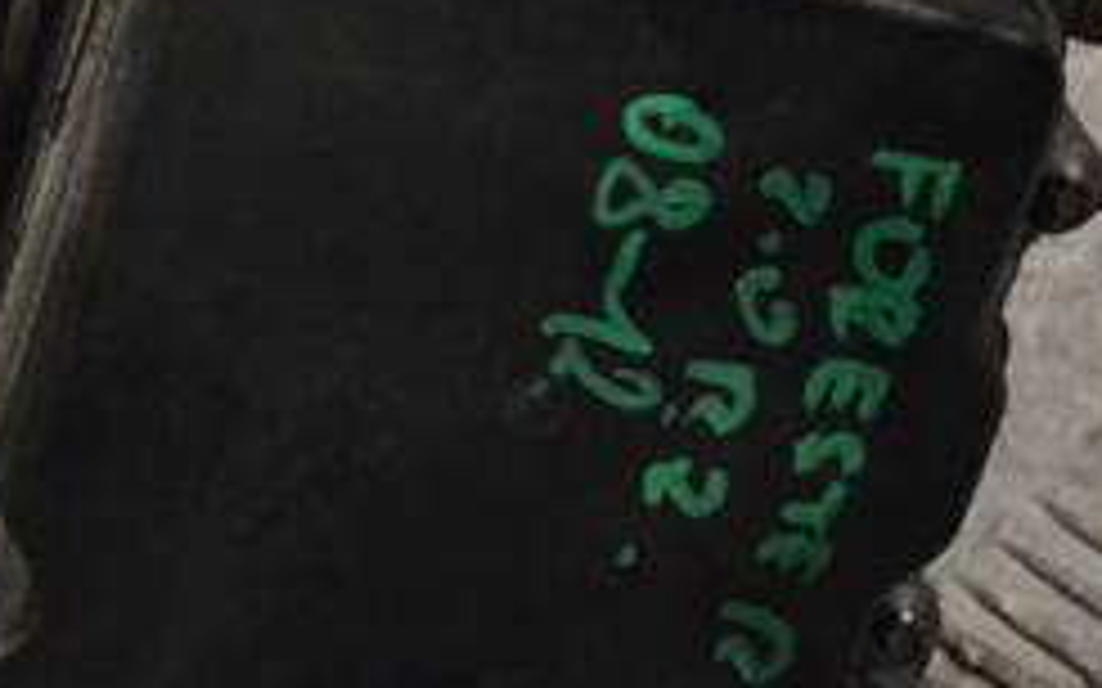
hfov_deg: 12.4
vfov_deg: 7.8
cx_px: 279
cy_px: 265
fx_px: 5052
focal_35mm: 168
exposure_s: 1/320
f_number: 9
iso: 3200
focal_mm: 45
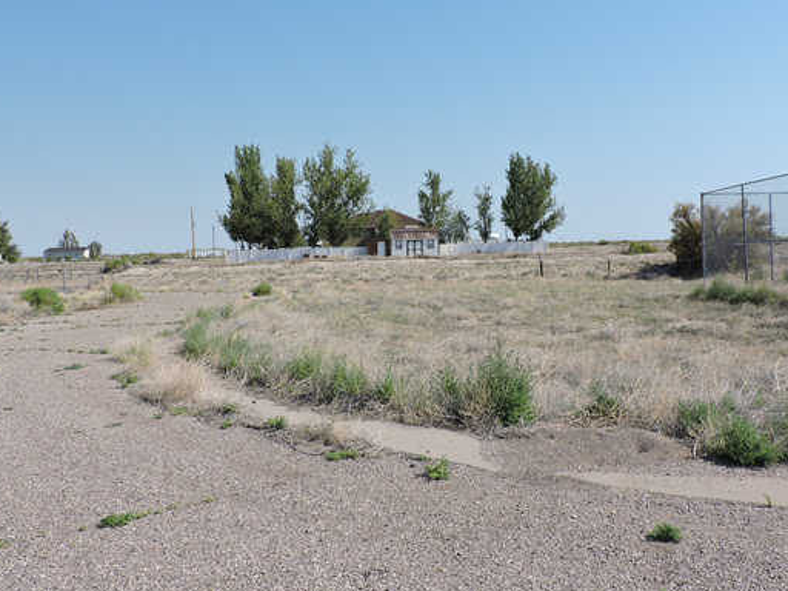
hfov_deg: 59.8
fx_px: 683
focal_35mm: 30
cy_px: 305
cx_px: 432
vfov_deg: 46.8
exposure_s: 1/1250
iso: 100
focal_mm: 4.3
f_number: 3.3
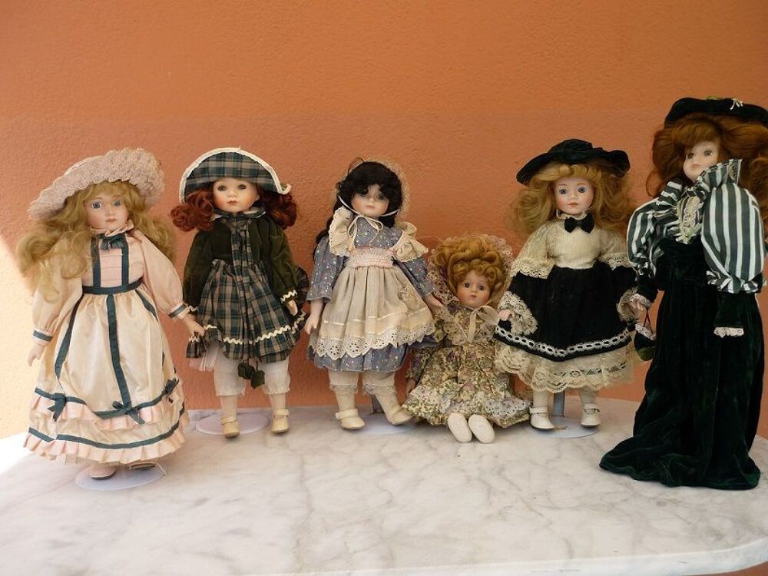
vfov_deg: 42.9
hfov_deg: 55.4
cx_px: 384
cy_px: 288
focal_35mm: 33
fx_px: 732
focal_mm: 5.5
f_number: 2.8
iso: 80
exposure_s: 1/400
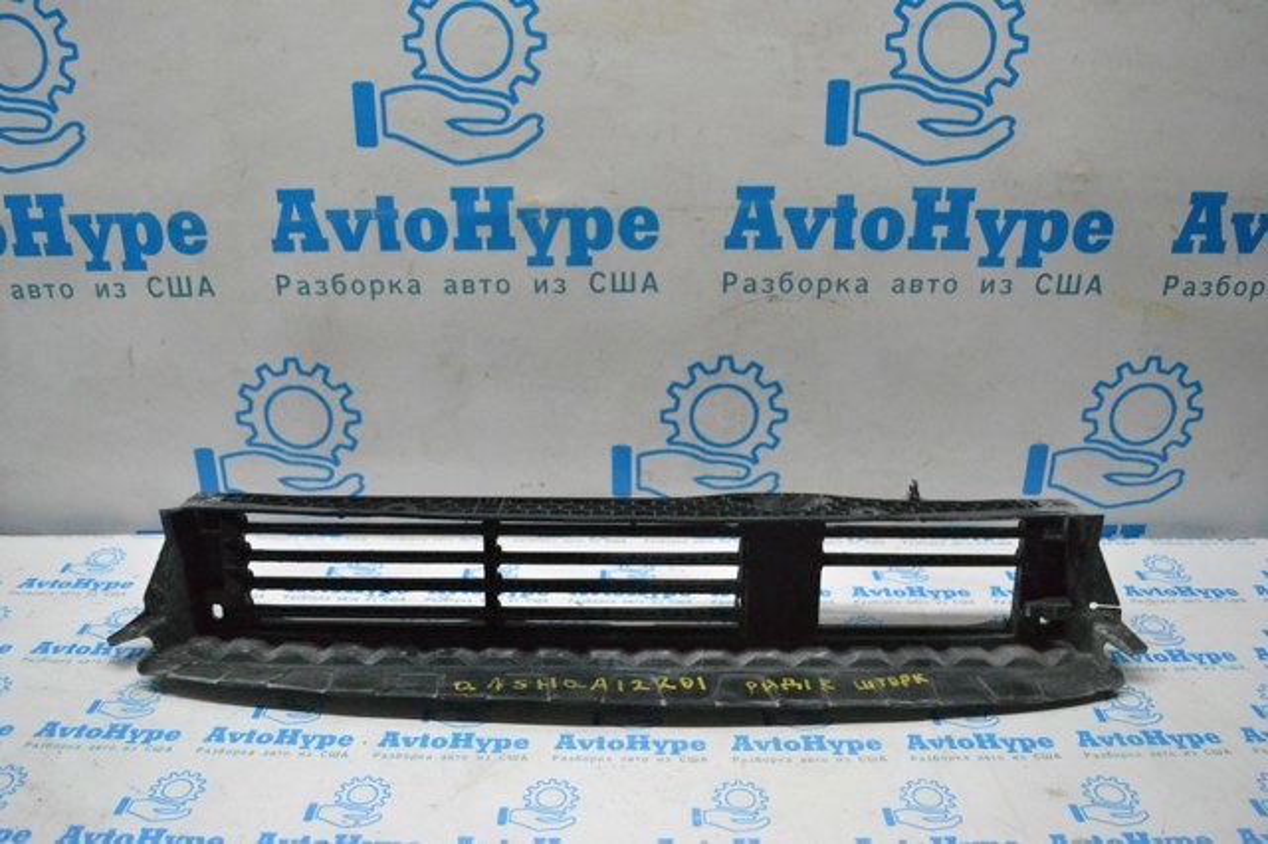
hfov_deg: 62.0
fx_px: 1056
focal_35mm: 30
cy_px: 422
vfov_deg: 43.6
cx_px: 634
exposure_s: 1/2000
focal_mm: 20
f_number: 4
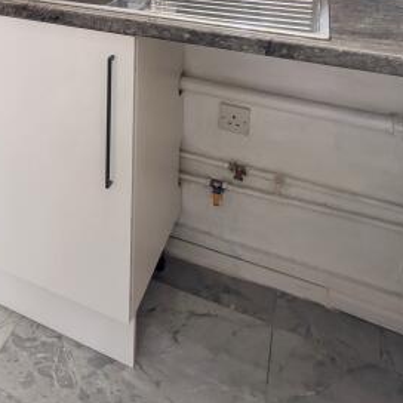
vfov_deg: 33.5
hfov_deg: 34.5
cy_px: -88
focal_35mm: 40
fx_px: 527
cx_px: -67
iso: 45
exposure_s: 1/192
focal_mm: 2.02
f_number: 1.7
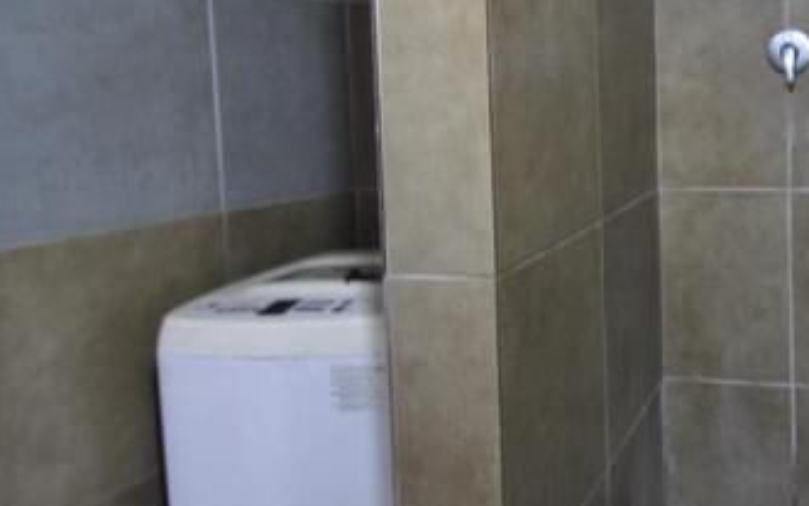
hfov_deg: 47.6
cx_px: 721
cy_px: 121
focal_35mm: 37
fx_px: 816
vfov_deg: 33.7
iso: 400
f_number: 3.5
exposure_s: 1/10
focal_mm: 10
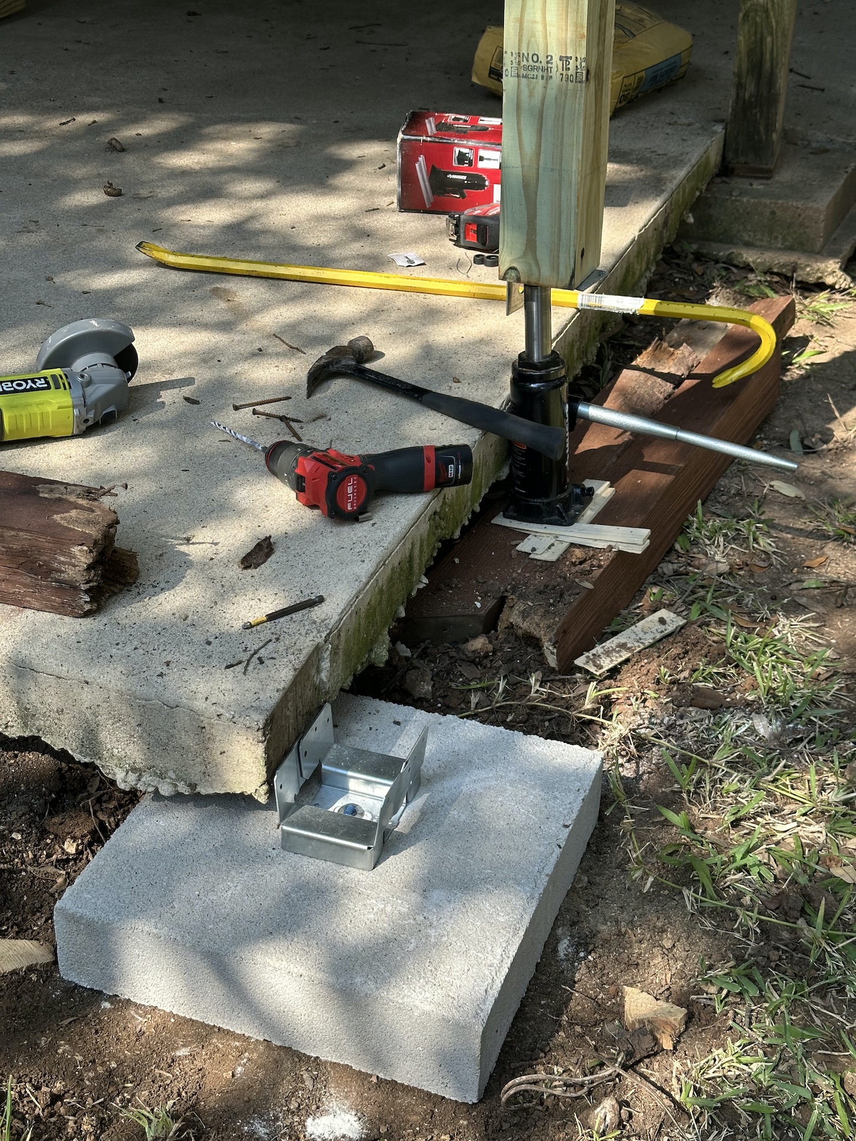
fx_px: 1583
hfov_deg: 30.3
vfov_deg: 39.7
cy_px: 570
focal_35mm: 48
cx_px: 428
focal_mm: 6.86
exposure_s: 1/980
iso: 64
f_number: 1.78
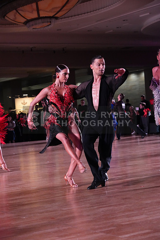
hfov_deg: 16.7
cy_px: 120
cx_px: 80
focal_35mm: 82
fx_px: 546
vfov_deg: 24.8
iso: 6400
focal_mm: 82
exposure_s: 1/320
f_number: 5.6
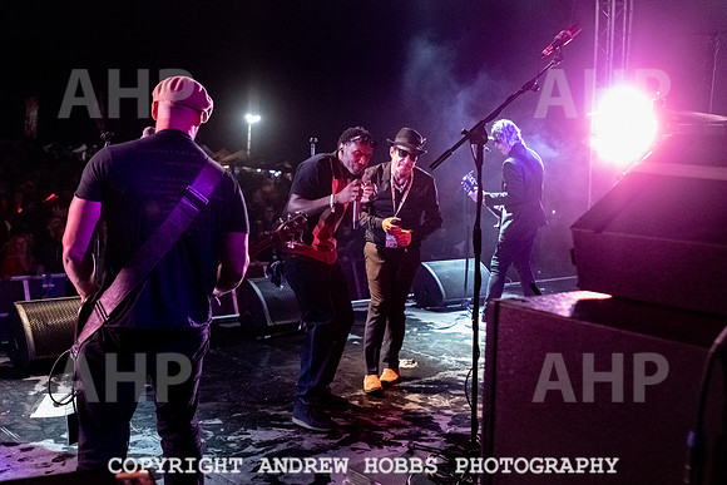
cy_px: 178
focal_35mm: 45
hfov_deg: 43.2
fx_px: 918
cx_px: 365
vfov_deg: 29.5
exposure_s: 1/500
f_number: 4
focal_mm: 35
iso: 8000
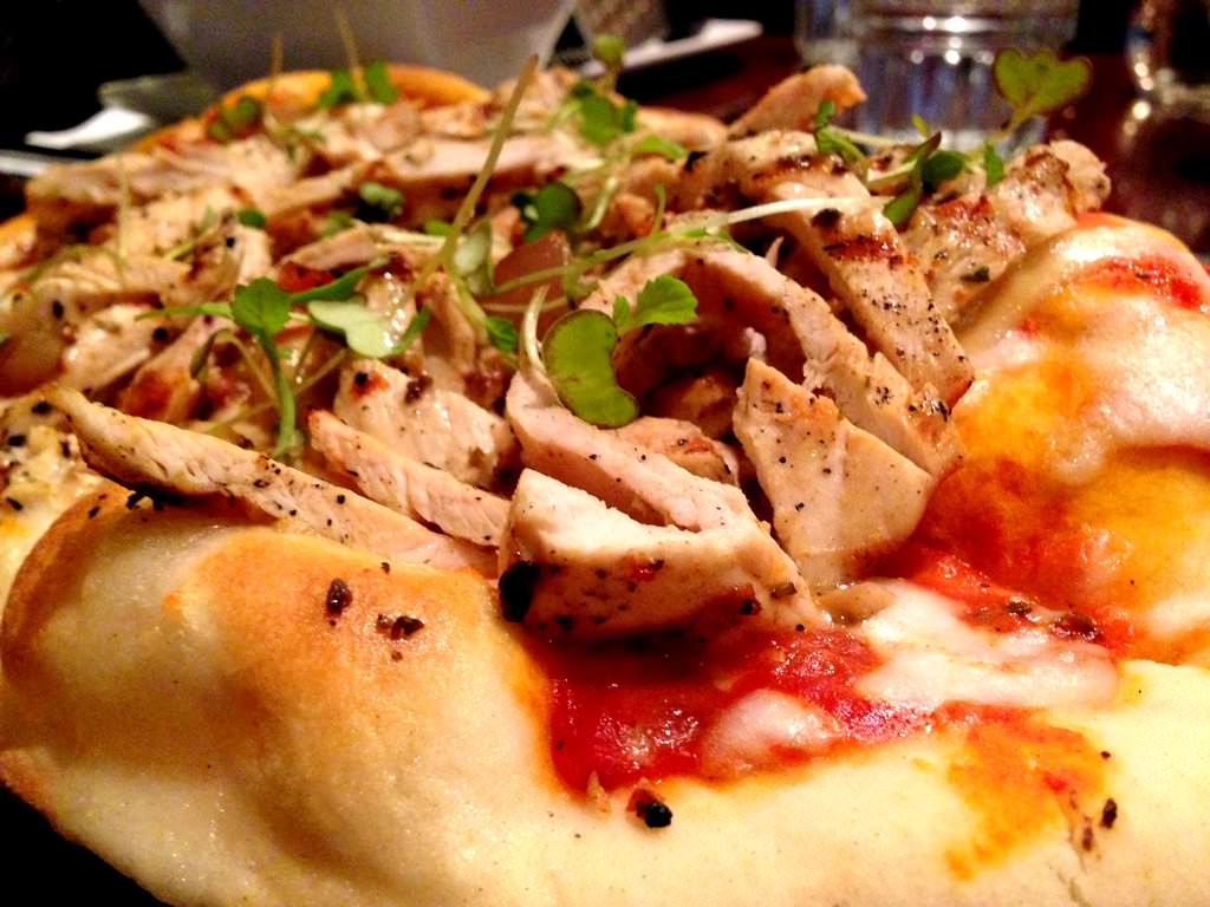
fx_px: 1154
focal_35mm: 33
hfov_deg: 55.4
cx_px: 605
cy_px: 454
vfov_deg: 42.9
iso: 640
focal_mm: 4.13
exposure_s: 1/15
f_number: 2.4
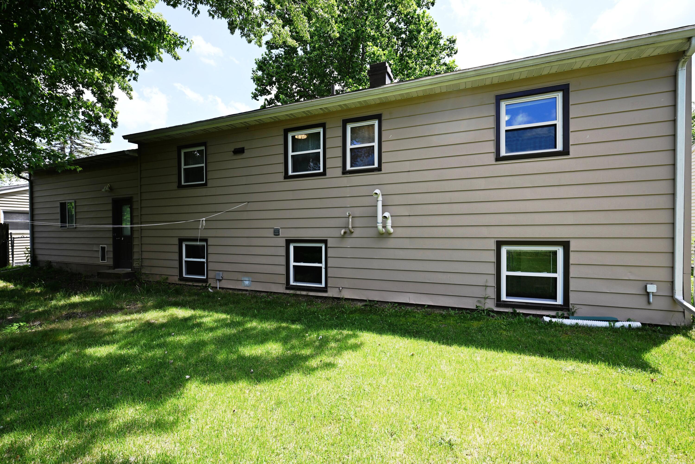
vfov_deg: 73.7
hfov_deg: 96.7
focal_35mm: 16
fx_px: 309
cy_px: 232
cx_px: 348
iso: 100
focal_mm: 16
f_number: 6.3
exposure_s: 1/160
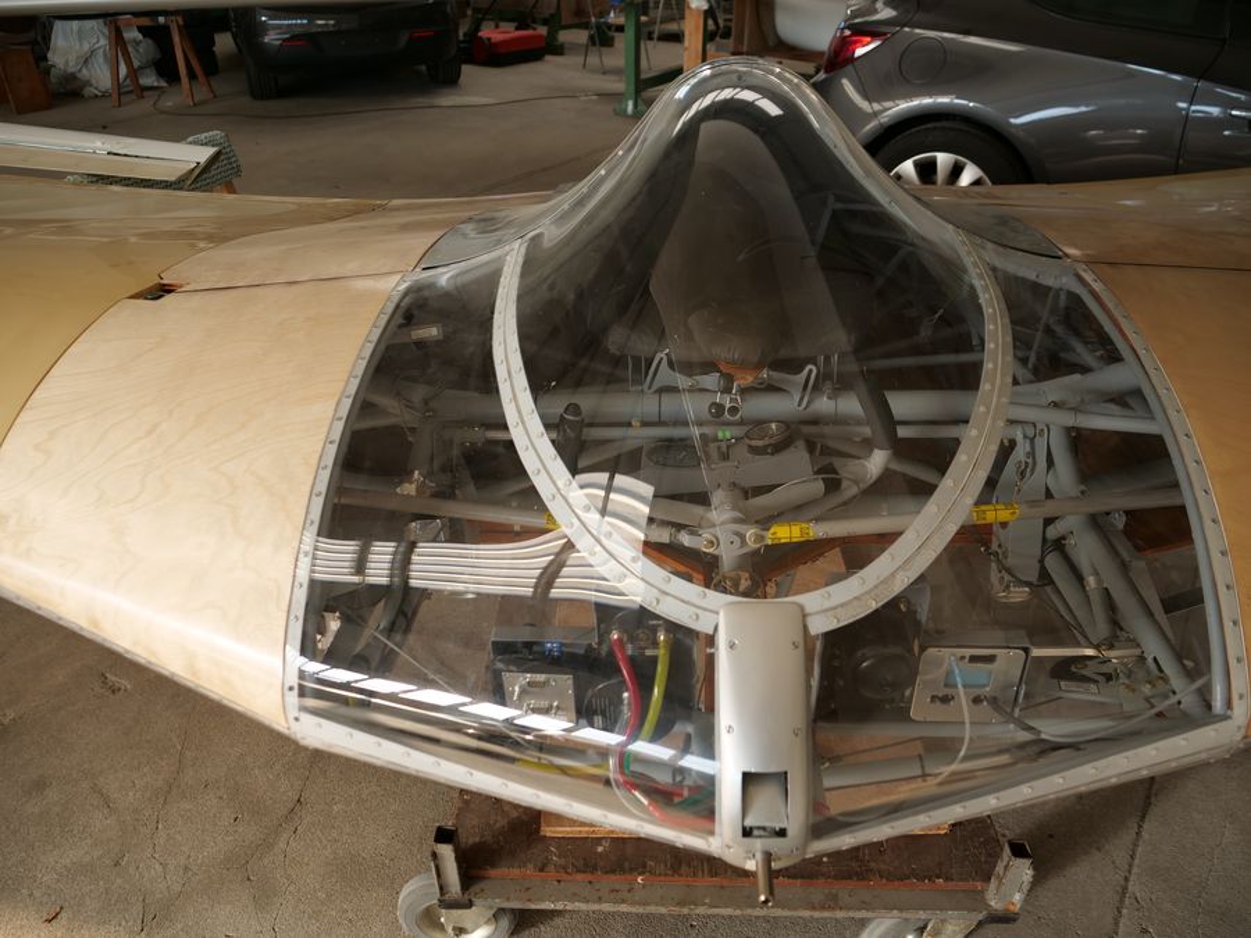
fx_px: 867
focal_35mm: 24
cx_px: 626
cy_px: 469
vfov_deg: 56.8
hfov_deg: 71.6
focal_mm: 12
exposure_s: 1/125
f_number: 3.2
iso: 200
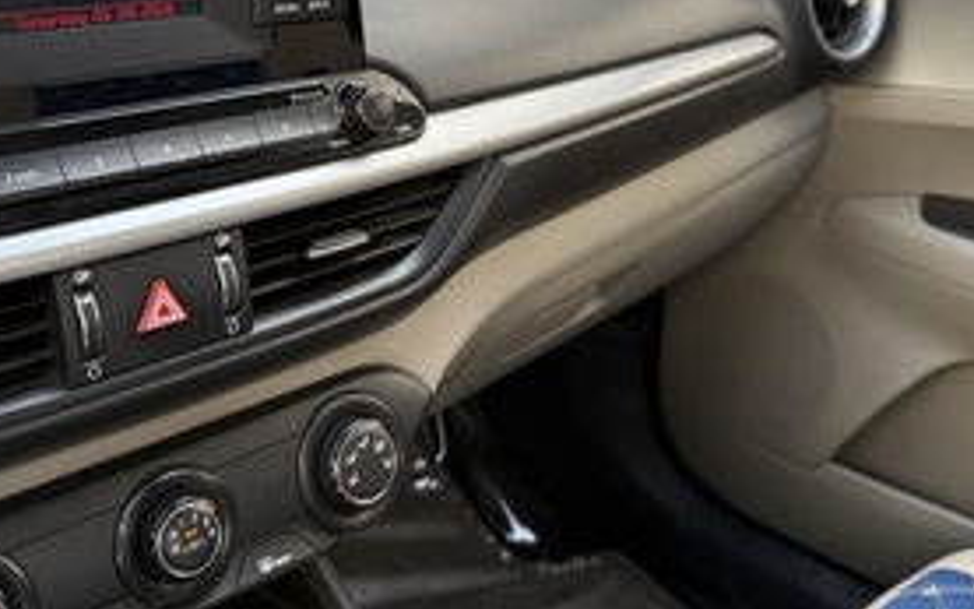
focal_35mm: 42
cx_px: 466
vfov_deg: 29.6
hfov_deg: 47.2
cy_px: 90
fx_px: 1115
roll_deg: -4.8
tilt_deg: -11.7
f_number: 1.78
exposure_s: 1/243
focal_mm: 6.76
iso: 100
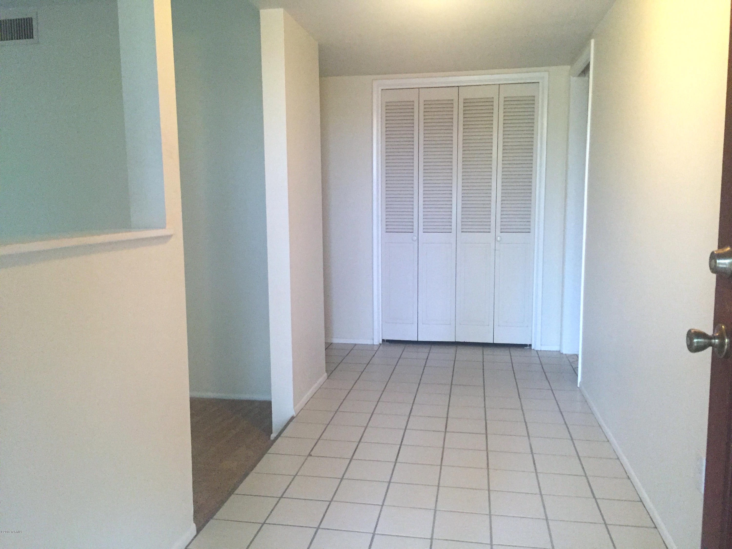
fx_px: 613
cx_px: 366
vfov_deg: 48.2
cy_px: 274
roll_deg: +0.4
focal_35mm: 29
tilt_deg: -6.6
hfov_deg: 61.7
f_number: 2.2
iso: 250
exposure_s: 1/30
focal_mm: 4.15
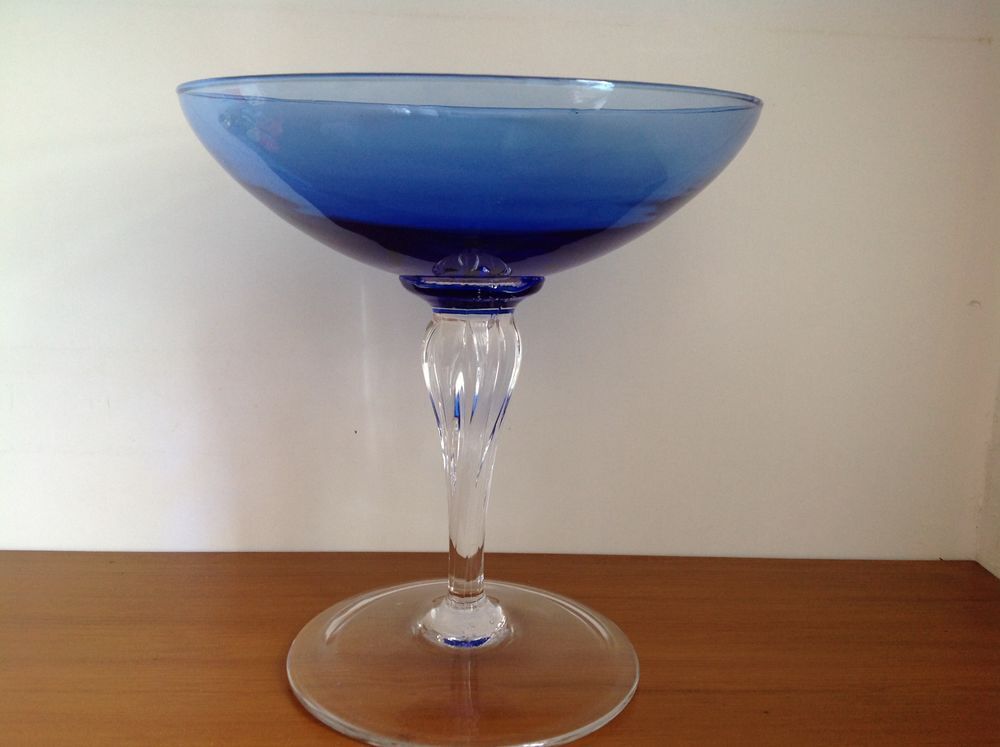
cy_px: 374
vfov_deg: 40.6
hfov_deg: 52.7
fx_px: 1010
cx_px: 500
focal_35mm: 35
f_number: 2.4
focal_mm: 4.28
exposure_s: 1/15
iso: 80
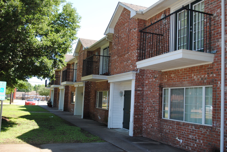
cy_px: 76
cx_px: 114
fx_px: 227
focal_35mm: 36
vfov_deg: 37.0
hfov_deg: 53.1
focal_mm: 24
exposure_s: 1/160
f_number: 4
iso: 100
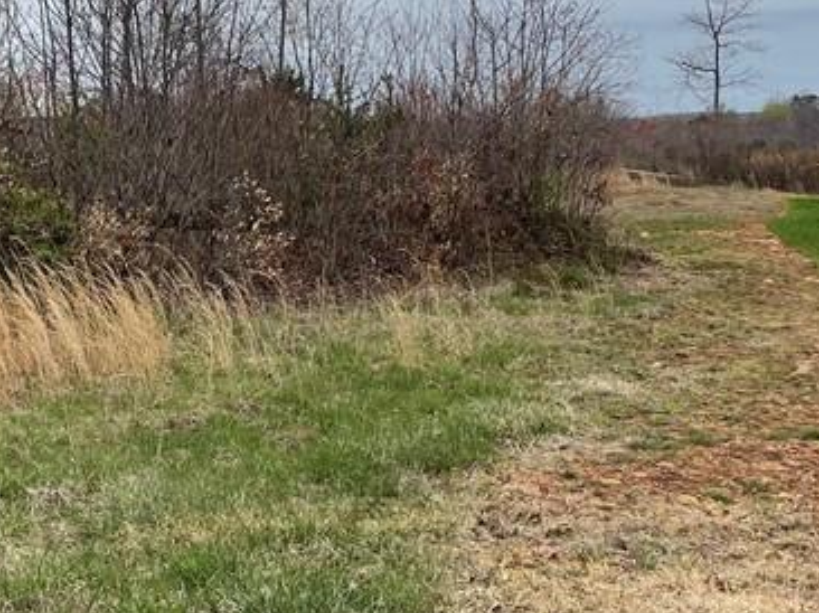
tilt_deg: -3.8
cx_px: 226
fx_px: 1655
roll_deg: +3.7
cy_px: 318
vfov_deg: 21.0
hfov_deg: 27.5
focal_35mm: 70
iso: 32
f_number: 1.6
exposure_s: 1/1339
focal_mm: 5.1
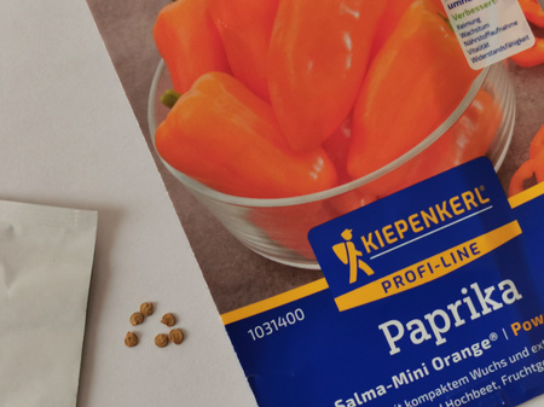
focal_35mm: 73
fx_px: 1147
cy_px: 204
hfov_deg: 26.7
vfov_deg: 20.1
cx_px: 272
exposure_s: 1/100
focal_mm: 5.56
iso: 160
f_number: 1.6
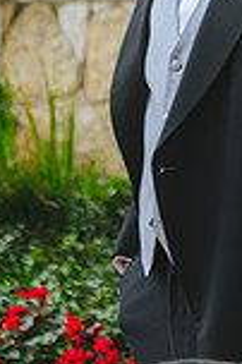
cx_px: 236
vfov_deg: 11.8
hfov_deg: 7.9
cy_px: -31
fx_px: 1738
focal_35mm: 172
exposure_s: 1/250
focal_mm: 58
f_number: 2.8
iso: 250
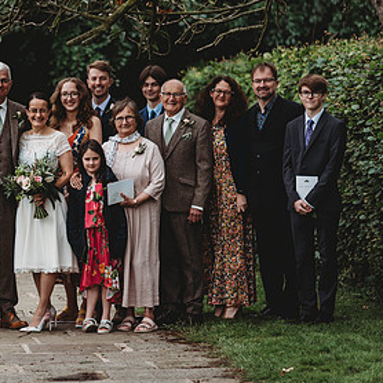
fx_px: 2241
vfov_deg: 9.8
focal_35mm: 179
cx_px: -14
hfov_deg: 9.7
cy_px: 143
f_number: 2
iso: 100
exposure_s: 1/640
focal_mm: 85
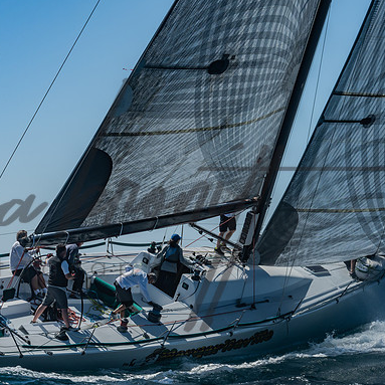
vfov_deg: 11.3
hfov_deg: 11.3
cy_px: 227
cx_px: 61
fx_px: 1938
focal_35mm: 154
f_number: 6.3
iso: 160
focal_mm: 93
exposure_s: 1/1250
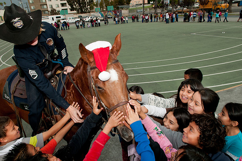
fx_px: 171
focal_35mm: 26
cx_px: 121
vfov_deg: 50.3
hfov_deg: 70.5
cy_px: 80
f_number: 13
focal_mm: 17
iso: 320
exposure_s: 1/320
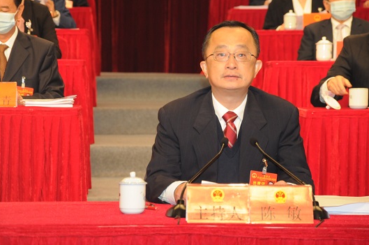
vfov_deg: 7.7
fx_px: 1828
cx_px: 165
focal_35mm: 179
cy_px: 112
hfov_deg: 11.5
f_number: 5.6
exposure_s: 1/60
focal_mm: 105
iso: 1100
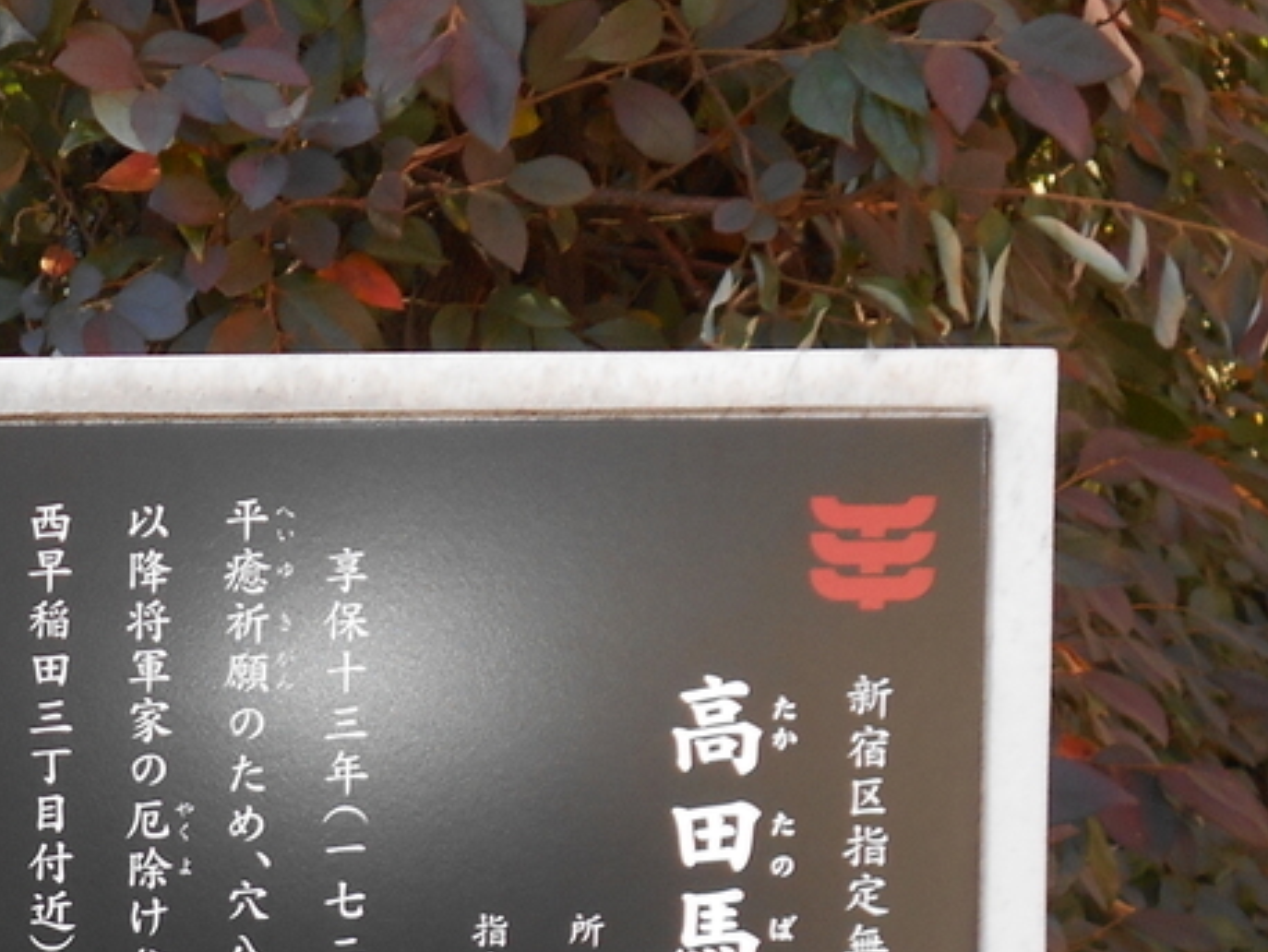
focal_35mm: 131
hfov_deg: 14.7
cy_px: 1179
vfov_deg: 11.1
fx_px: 4801
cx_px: -55
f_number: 4.5
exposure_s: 1/60
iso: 80
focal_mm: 8.8
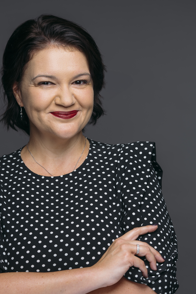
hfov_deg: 8.9
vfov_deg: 13.3
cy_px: 211
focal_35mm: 154
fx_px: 1259
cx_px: 60
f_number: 5
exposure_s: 1/160
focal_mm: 105
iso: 50
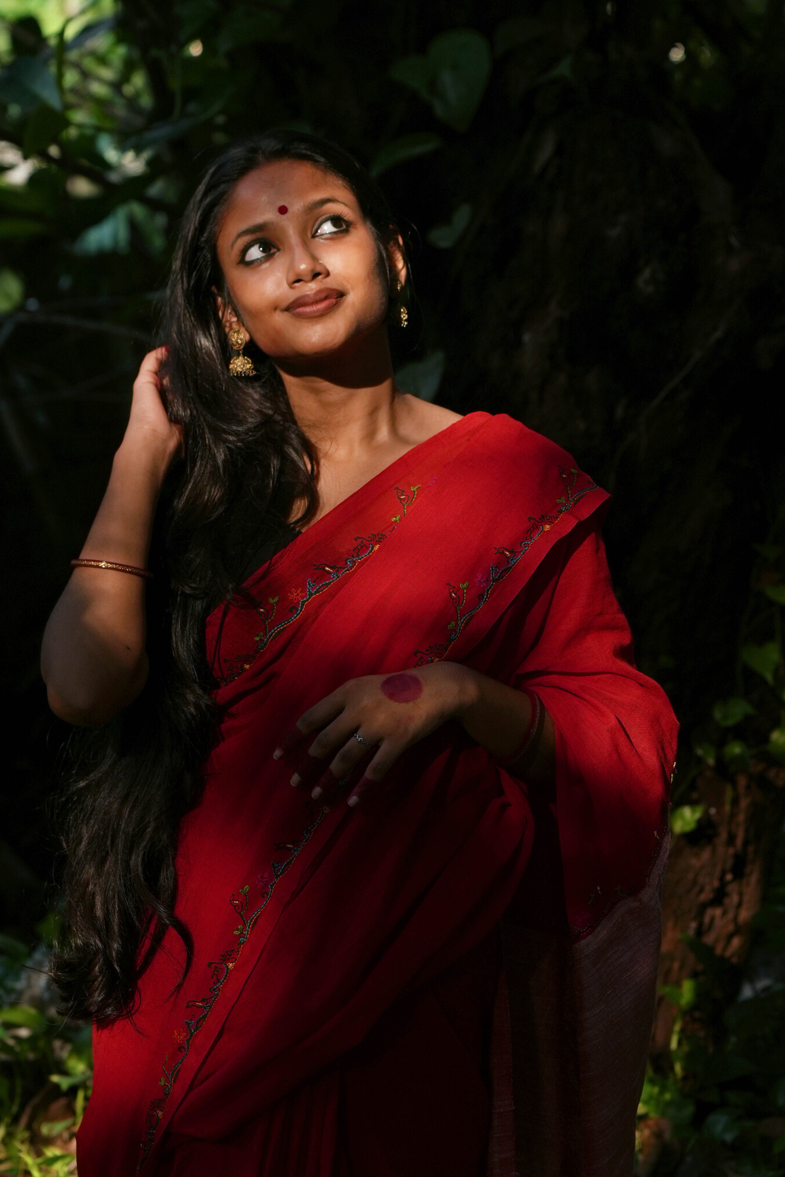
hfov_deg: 13.3
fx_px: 3369
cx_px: 392
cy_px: 573
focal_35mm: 103
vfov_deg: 19.8
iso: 200
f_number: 4.5
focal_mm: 67
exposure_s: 1/125
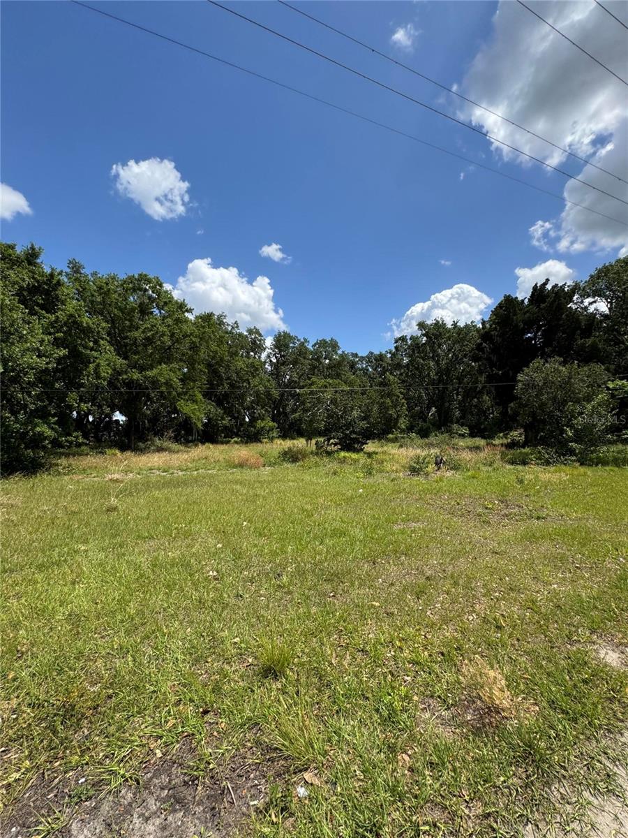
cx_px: 314
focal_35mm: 14
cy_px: 419
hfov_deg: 85.7
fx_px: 339
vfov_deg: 102.1
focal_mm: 2.22
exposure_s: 1/1832
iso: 40
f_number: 2.2
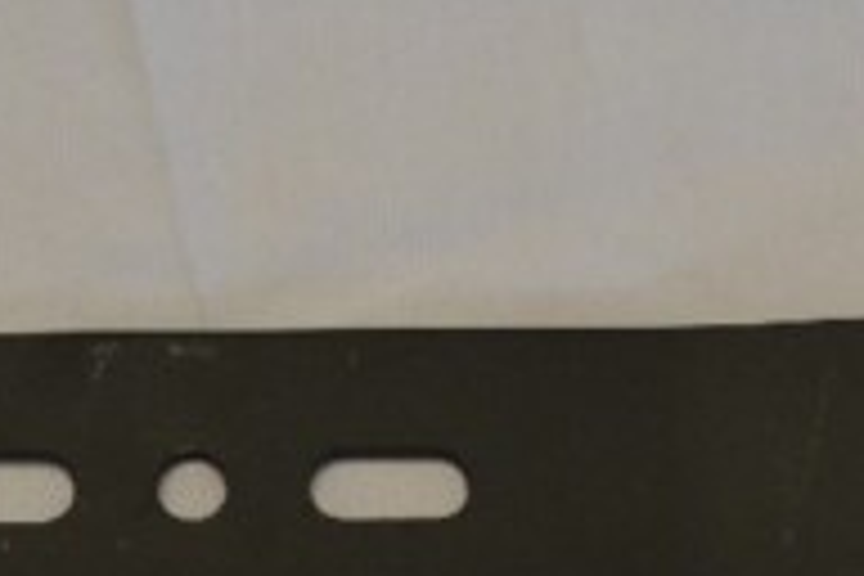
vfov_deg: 9.4
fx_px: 3504
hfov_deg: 14.0
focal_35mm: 146
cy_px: 484
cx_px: 189
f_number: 5
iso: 400
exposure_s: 1/100
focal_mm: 26
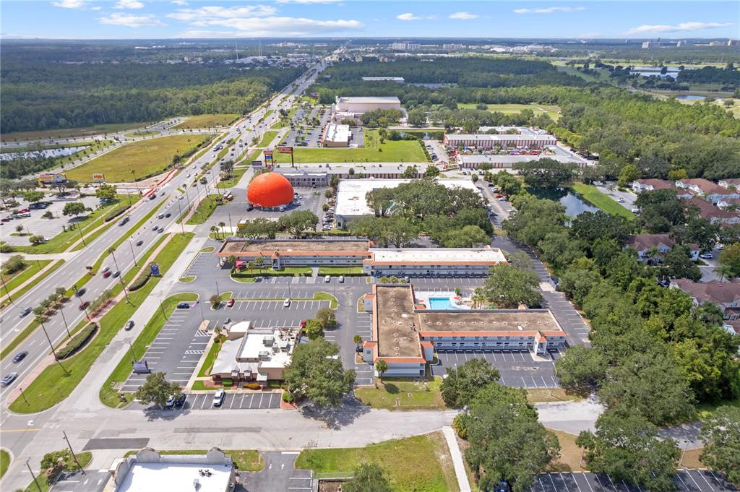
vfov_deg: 57.1
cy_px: 246
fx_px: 452
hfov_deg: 78.6
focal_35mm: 22
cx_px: 370
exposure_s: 1/1250
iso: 120
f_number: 2.8
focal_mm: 8.38
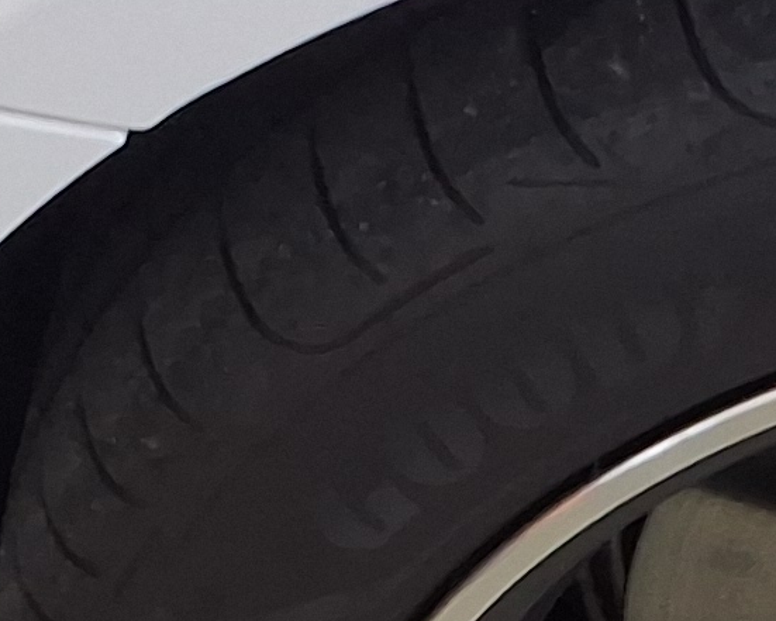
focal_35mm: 162
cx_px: 970
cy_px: 580
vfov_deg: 9.5
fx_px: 3721
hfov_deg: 11.6
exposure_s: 1/120
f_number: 1.9
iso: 64
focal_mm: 2.91
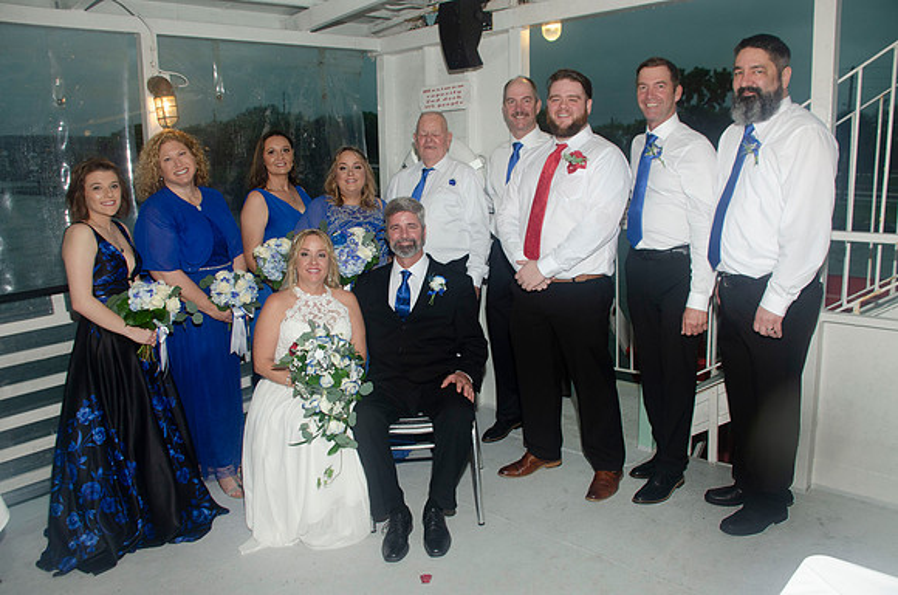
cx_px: 449
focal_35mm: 27
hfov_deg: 67.5
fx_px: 672
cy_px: 298
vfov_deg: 47.7
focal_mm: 18
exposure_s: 1/100
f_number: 5.6
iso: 400
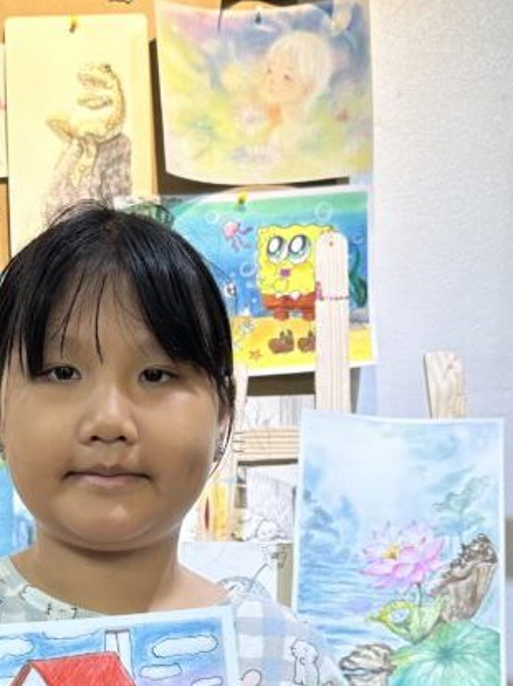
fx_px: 1147
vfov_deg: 31.8
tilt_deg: -2.1
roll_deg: -0.6
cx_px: 113
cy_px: 601
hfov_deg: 24.8
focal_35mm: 58
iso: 64
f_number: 1.78
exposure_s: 1/111
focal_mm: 6.86
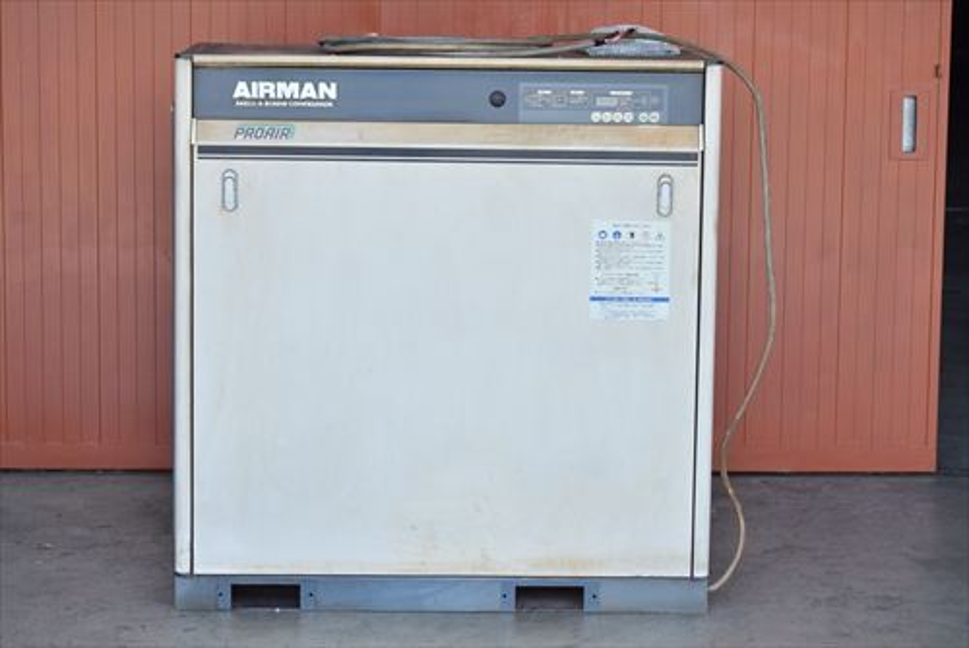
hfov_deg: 20.9
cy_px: 324
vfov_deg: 14.1
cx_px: 484
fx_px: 2626
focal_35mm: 98
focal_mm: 65
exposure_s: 1/1600
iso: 1250
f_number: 6.3
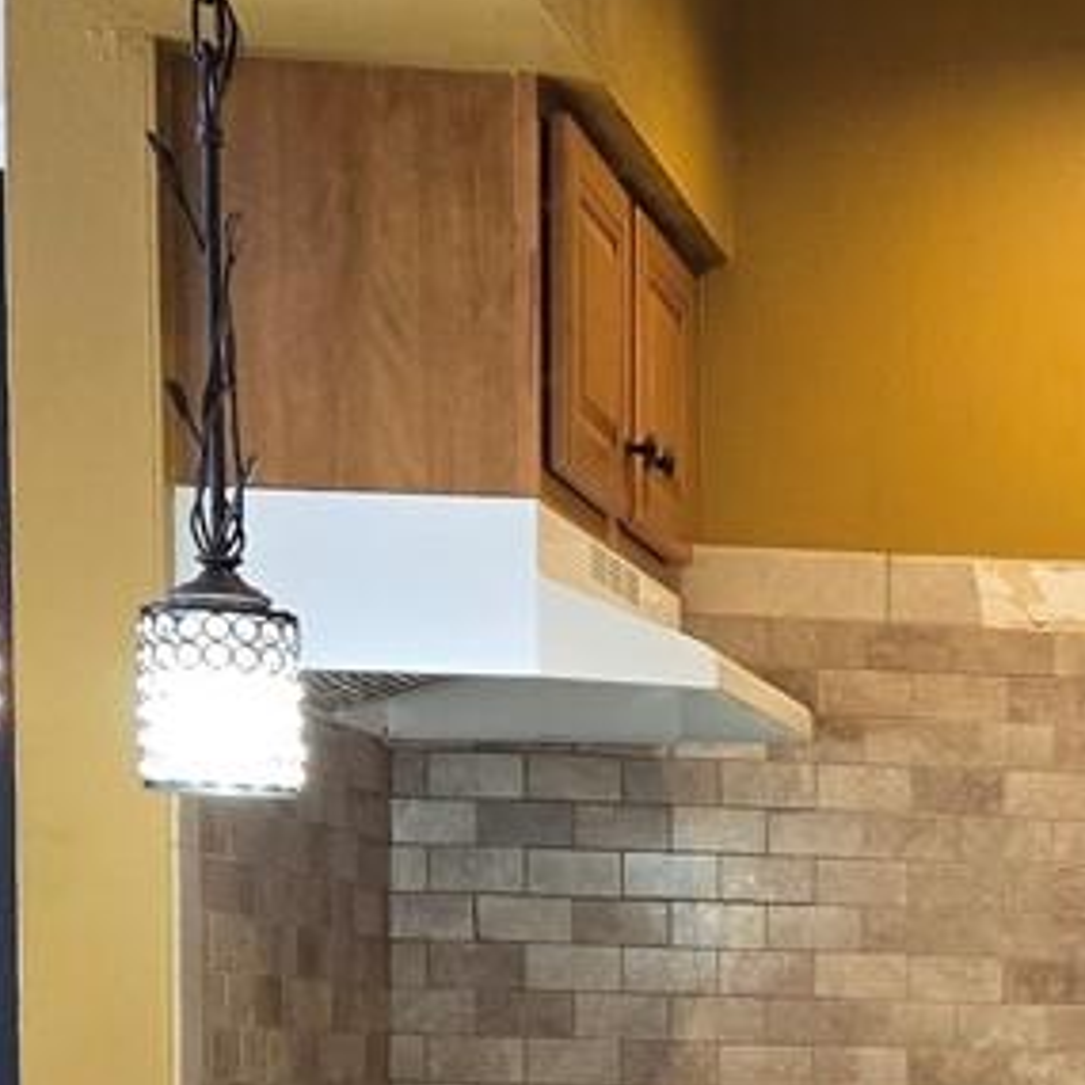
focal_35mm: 114
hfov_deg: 14.3
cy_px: 1462
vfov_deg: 14.6
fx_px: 4043
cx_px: 1607
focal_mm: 5.4
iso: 320
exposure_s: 1/120
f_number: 1.8
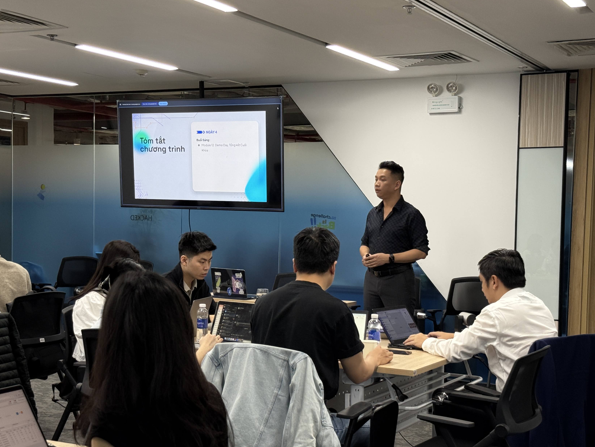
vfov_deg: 24.8
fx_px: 1014
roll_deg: -1.4
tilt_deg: -2.8
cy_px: 258
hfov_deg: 32.7
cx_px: 261
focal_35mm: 59
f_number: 1.78
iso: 100
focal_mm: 6.76
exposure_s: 1/110
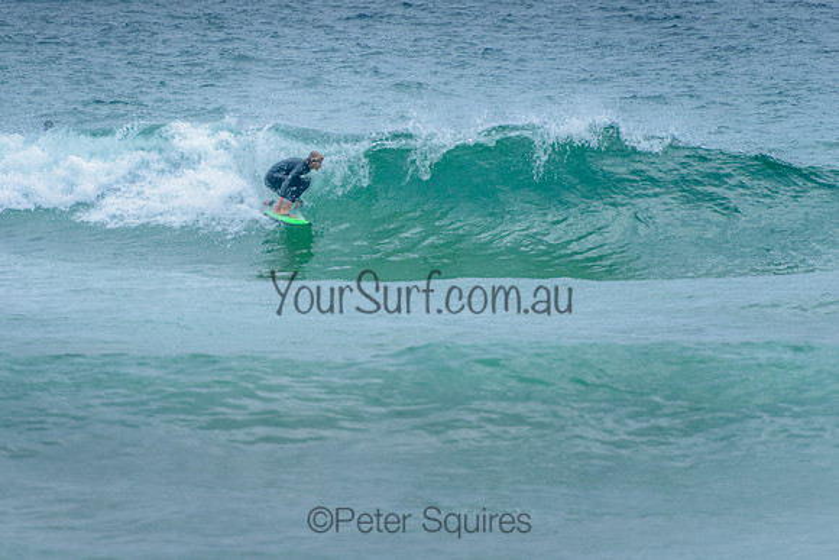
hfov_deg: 4.2
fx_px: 11425
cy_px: 217
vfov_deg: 2.8
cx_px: 336
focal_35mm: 490
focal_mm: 400
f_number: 5.6
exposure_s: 1/1600
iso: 500
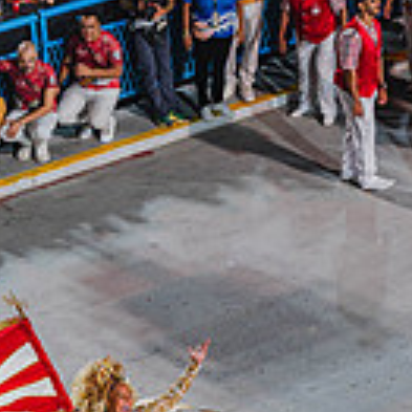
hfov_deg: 10.2
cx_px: -39
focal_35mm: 169
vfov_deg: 10.2
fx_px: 2276
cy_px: 456
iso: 1250
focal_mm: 58
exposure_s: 1/400
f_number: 4
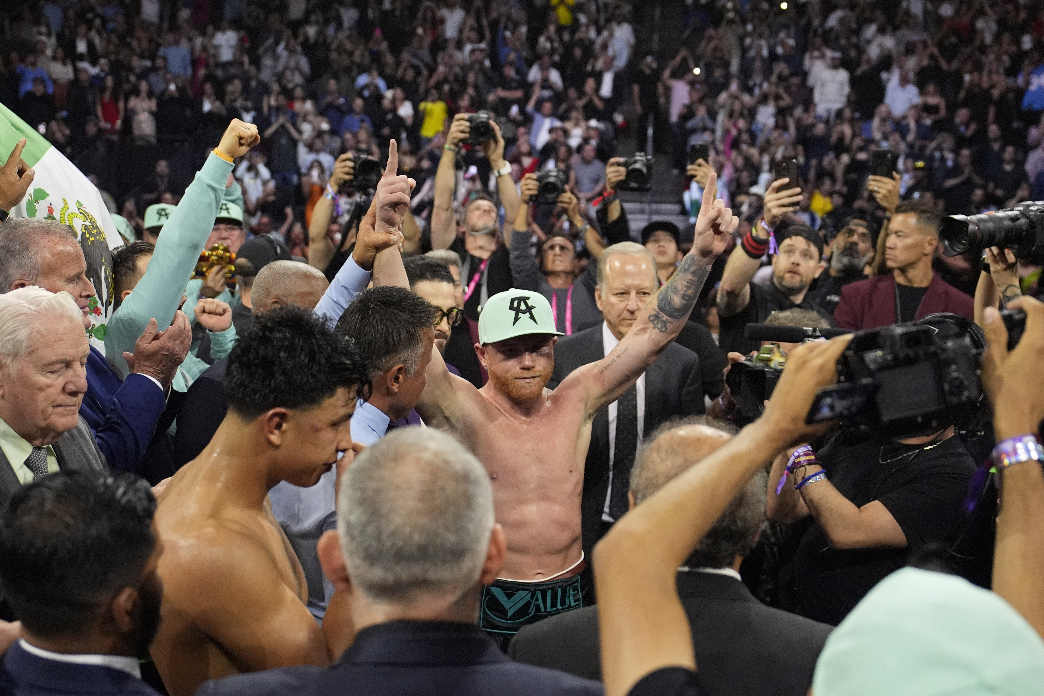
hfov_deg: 44.5
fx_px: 1276
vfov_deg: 30.5
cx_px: 514
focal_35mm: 44
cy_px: 394
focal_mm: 37
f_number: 2.8
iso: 6400
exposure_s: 1/2500
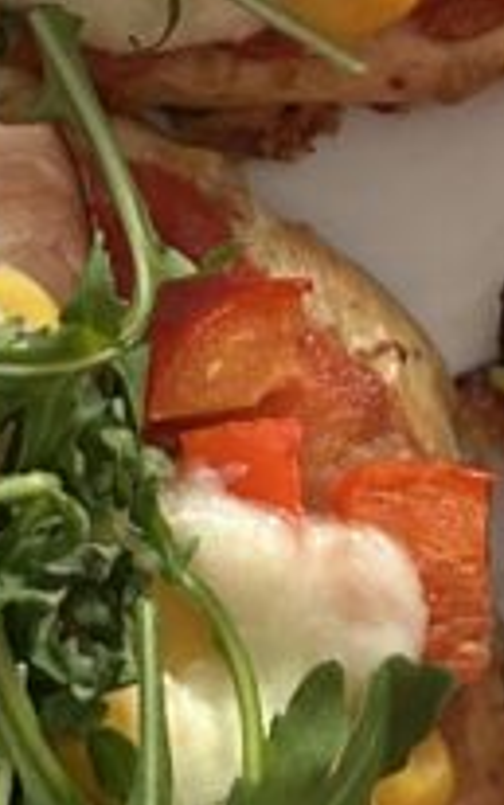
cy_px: -129
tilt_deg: -81.2
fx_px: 3007
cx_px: 316
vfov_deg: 14.8
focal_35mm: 137
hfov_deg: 9.6
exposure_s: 1/60
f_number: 1.5
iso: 500
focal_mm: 5.7
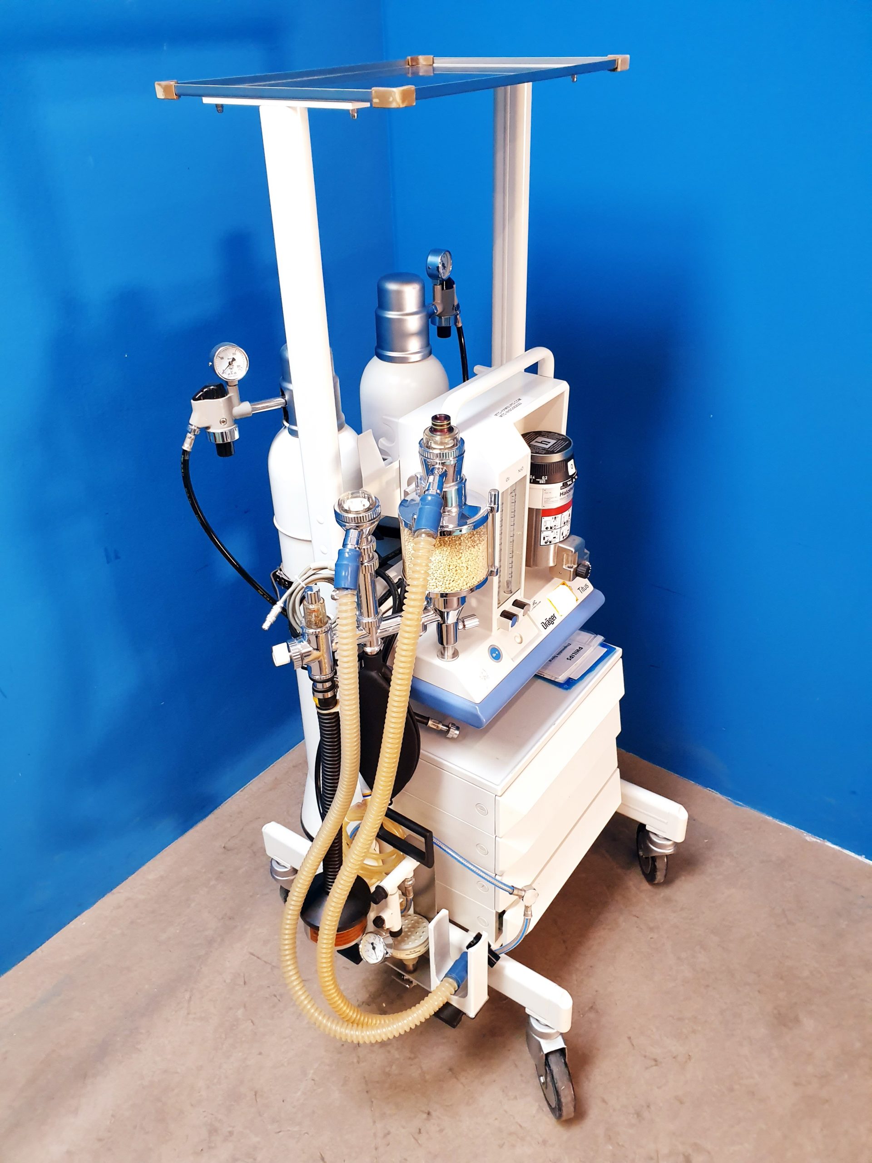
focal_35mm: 26
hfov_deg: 53.1
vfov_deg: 67.3
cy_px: 582
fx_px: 873
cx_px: 436
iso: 250
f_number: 2.4
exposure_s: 1/50
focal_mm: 4.3
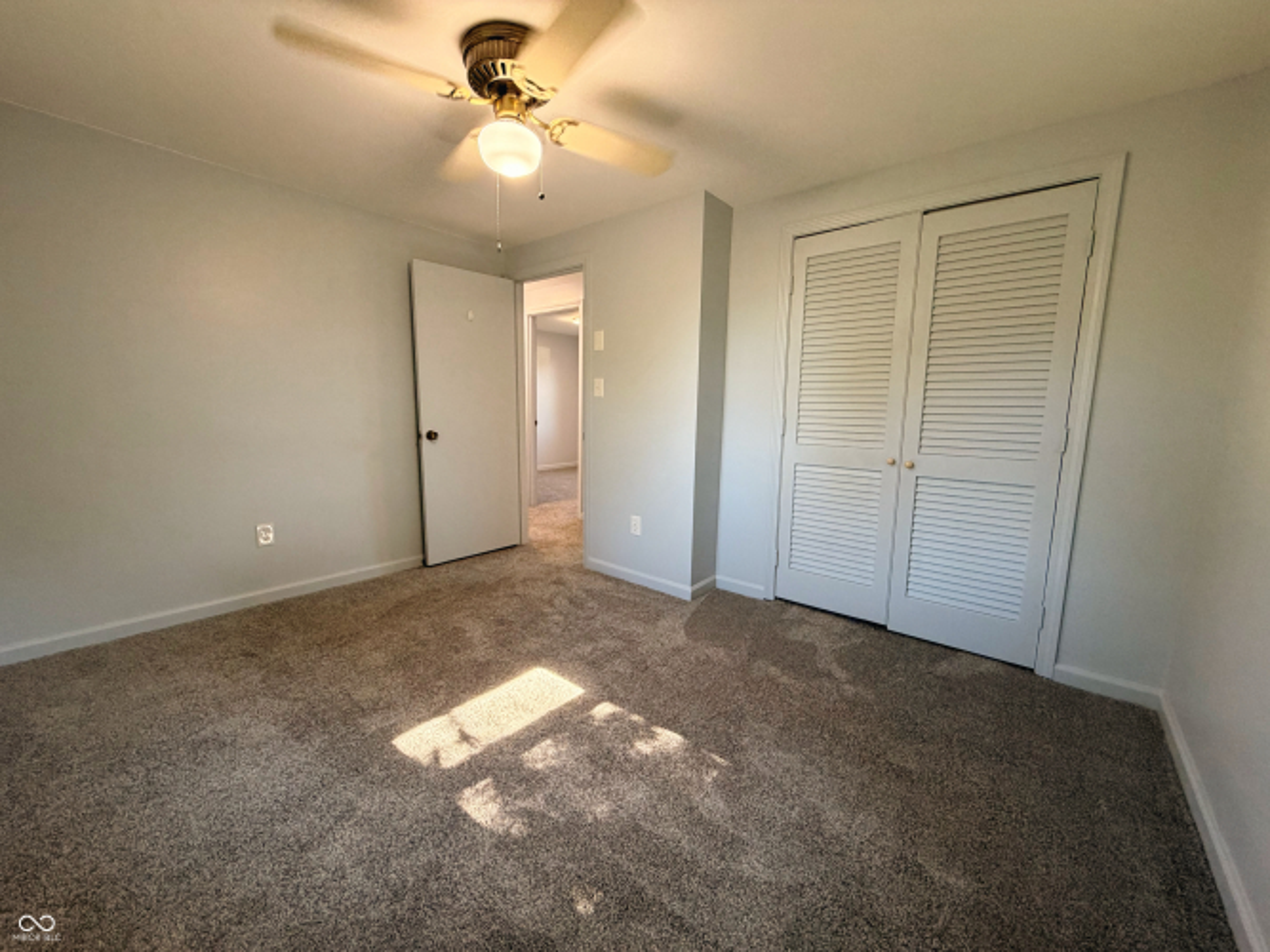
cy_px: 476
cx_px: 635
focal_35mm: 14
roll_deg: -0.9
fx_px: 514
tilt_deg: -8.6
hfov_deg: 102.1
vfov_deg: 85.7
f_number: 2.2
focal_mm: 2.22
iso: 250
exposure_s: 1/60
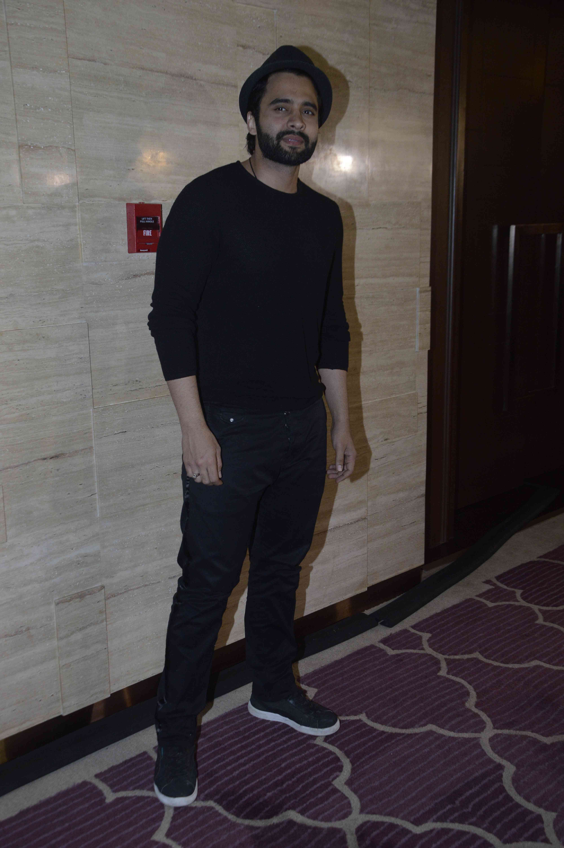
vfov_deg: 49.6
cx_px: 282
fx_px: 918
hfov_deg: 34.1
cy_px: 424
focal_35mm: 39
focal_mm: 26
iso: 800
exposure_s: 1/160
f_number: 5.6
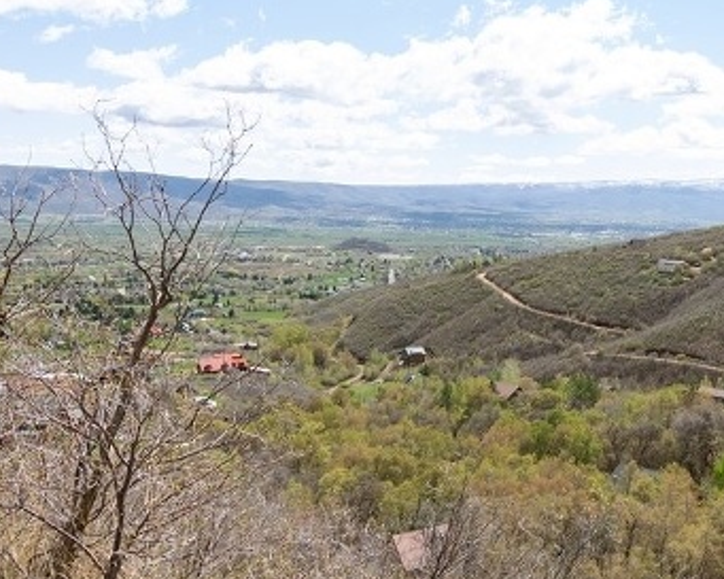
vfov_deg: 39.8
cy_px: 213
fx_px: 793
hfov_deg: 47.0
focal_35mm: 37
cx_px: 554
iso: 200
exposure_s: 1/400
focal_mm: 14
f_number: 8
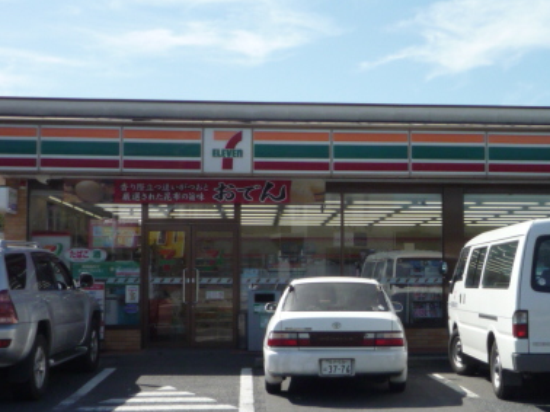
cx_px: 346
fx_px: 969
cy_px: 230
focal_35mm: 61
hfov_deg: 31.6
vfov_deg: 24.0
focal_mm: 4.4
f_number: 4
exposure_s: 1/800
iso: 100
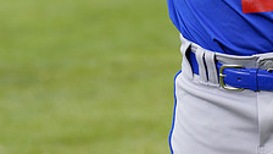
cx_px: 217
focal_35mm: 435
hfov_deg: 5.0
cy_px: -75
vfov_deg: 2.8
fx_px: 3149
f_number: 6.3
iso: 100
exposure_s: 1/250
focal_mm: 160
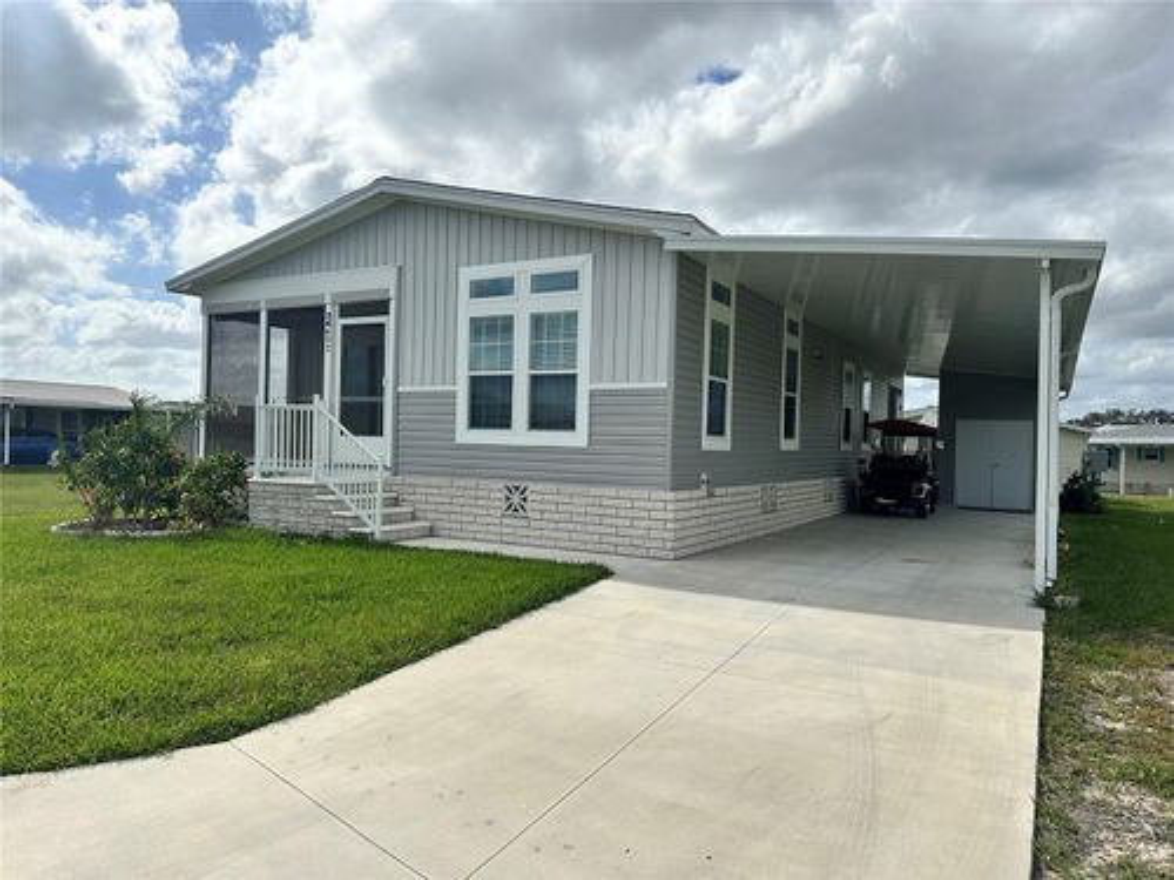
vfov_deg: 56.8
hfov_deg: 71.6
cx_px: 587
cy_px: 440
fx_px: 814
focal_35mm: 24
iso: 80
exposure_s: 1/10753
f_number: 1.78
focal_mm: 6.86
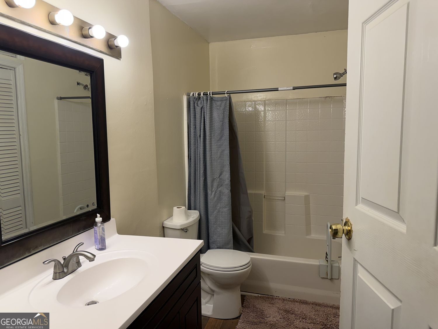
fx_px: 304
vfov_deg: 56.8
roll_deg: +2.5
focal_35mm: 24
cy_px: 164
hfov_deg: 71.6
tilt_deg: -4.7
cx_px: 219
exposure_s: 1/130
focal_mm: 6.76
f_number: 1.78
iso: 100
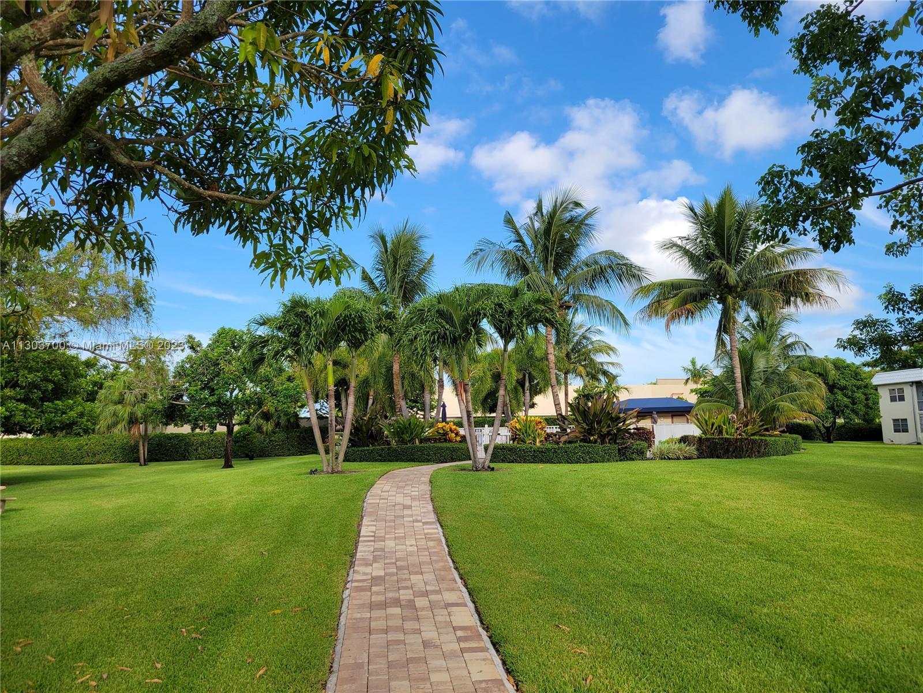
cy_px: 346
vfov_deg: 53.1
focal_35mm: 26
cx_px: 462
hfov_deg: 67.3
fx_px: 693
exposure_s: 1/1343
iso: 40
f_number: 1.8
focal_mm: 5.4
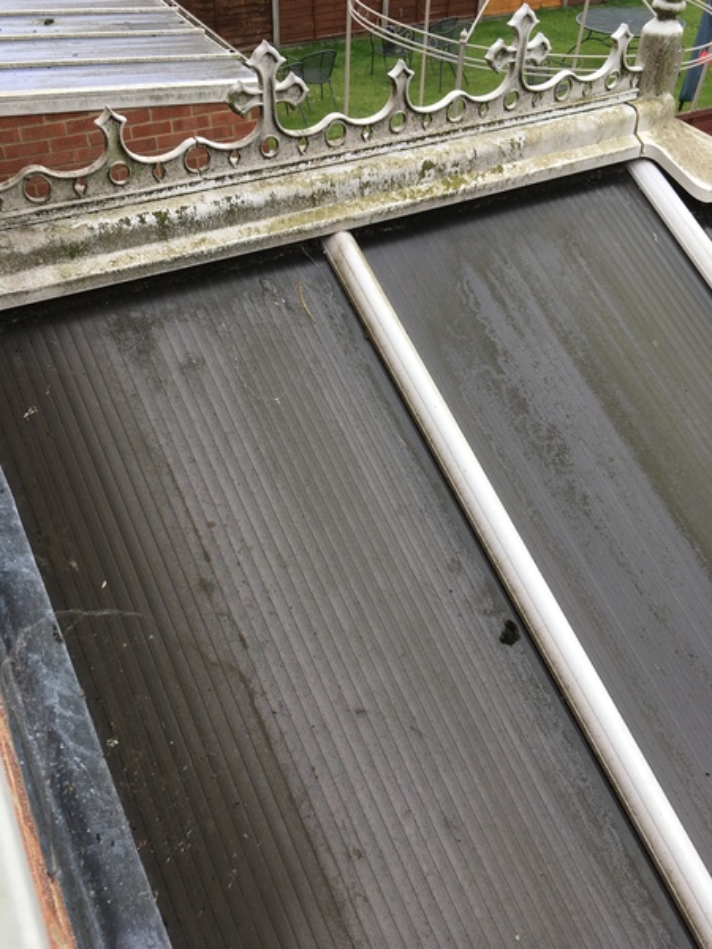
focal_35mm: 29
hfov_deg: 48.2
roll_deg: -3.5
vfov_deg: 61.7
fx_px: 795
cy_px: 474
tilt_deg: -44.4
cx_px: 356
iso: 25
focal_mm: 4.15
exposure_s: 1/323
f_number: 2.2
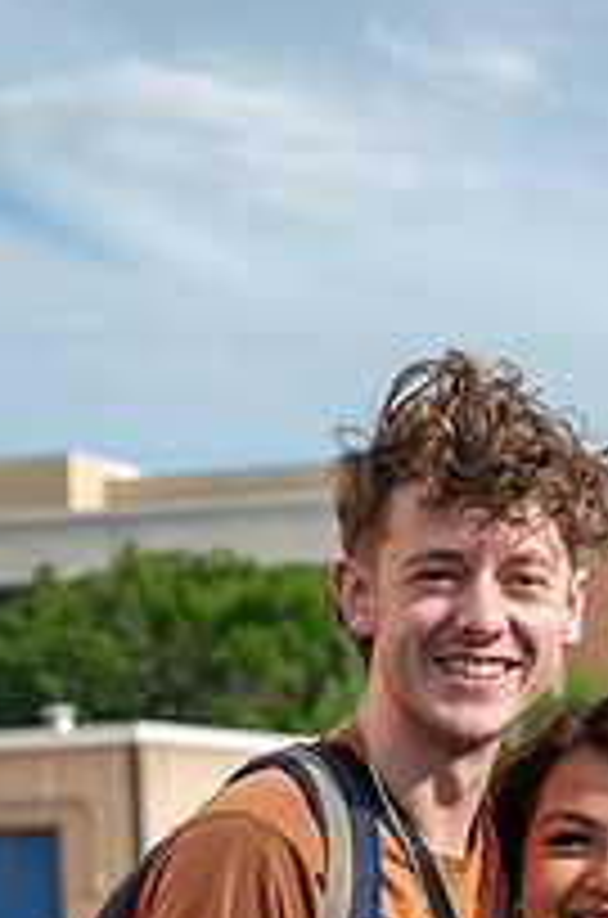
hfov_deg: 10.8
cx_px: 525
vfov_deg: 15.9
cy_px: 986
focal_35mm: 126
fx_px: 3208
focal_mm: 57
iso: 160
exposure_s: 1/800
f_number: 4.5
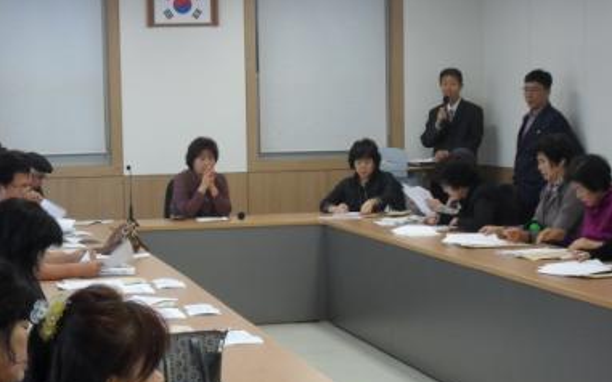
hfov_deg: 21.6
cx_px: 307
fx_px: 1601
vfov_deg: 13.6
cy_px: 238
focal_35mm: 96
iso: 200
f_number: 5
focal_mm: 13.6
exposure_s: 1/20
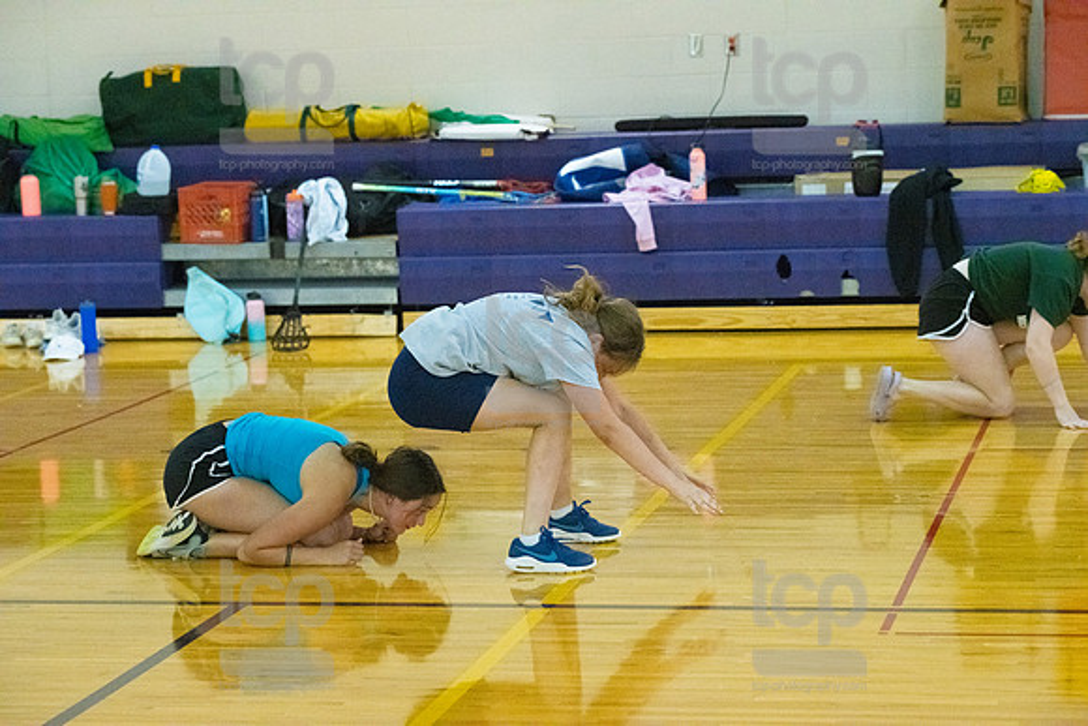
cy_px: 363
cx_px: 544
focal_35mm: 95
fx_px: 2872
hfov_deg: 21.5
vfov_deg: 14.4
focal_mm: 95
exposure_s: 1/640
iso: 6400
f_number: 4.5
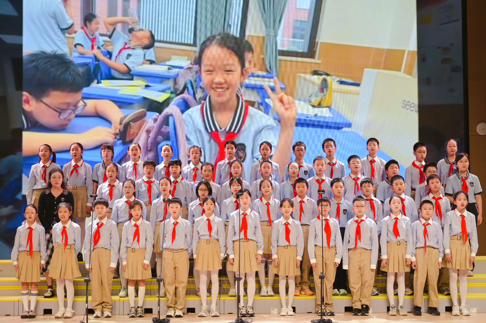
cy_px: 162
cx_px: 243
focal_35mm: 56
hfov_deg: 35.7
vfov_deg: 24.2
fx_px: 755
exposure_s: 1/60
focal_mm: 56
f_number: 4
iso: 110
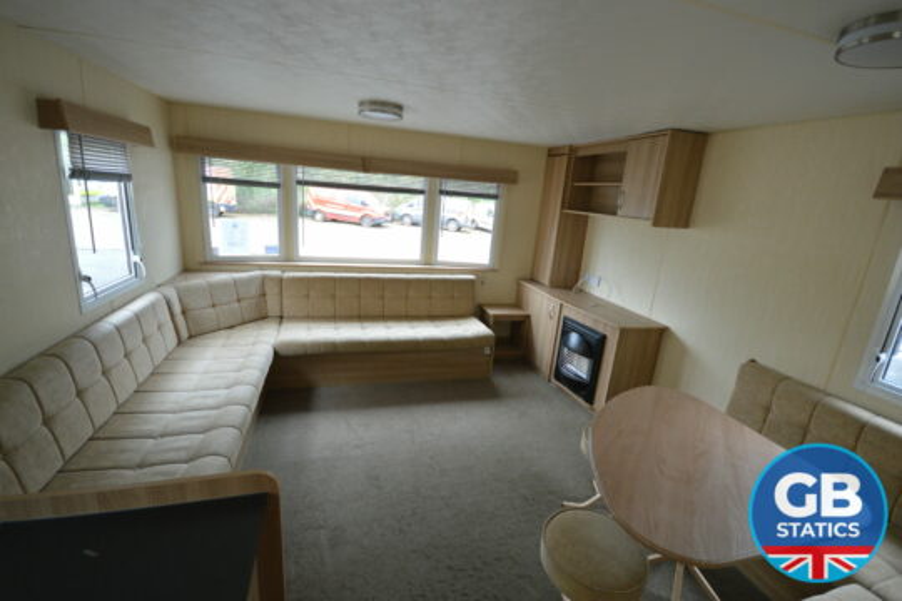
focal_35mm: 15
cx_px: 451
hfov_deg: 100.4
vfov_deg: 77.3
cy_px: 300
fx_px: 376
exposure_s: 1/60
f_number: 4
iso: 640
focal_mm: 10
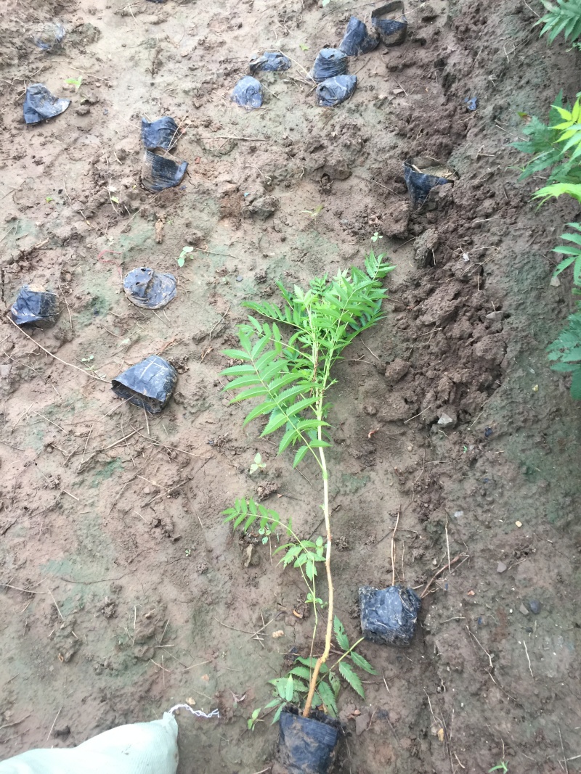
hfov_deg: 48.2
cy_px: 387
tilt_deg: -58.7
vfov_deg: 61.7
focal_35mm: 29
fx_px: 649
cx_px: 290
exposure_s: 1/33
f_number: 2.2
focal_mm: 4.15
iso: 40
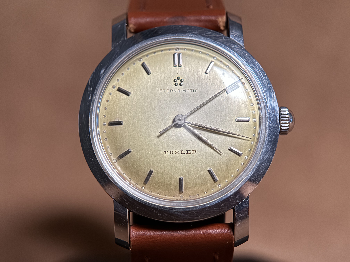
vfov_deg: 30.3
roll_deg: -0.7
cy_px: 131
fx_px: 485
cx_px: 175
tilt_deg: -12.9
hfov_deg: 39.7
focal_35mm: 48
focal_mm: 6.76
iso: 80
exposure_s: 1/121
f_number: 1.78
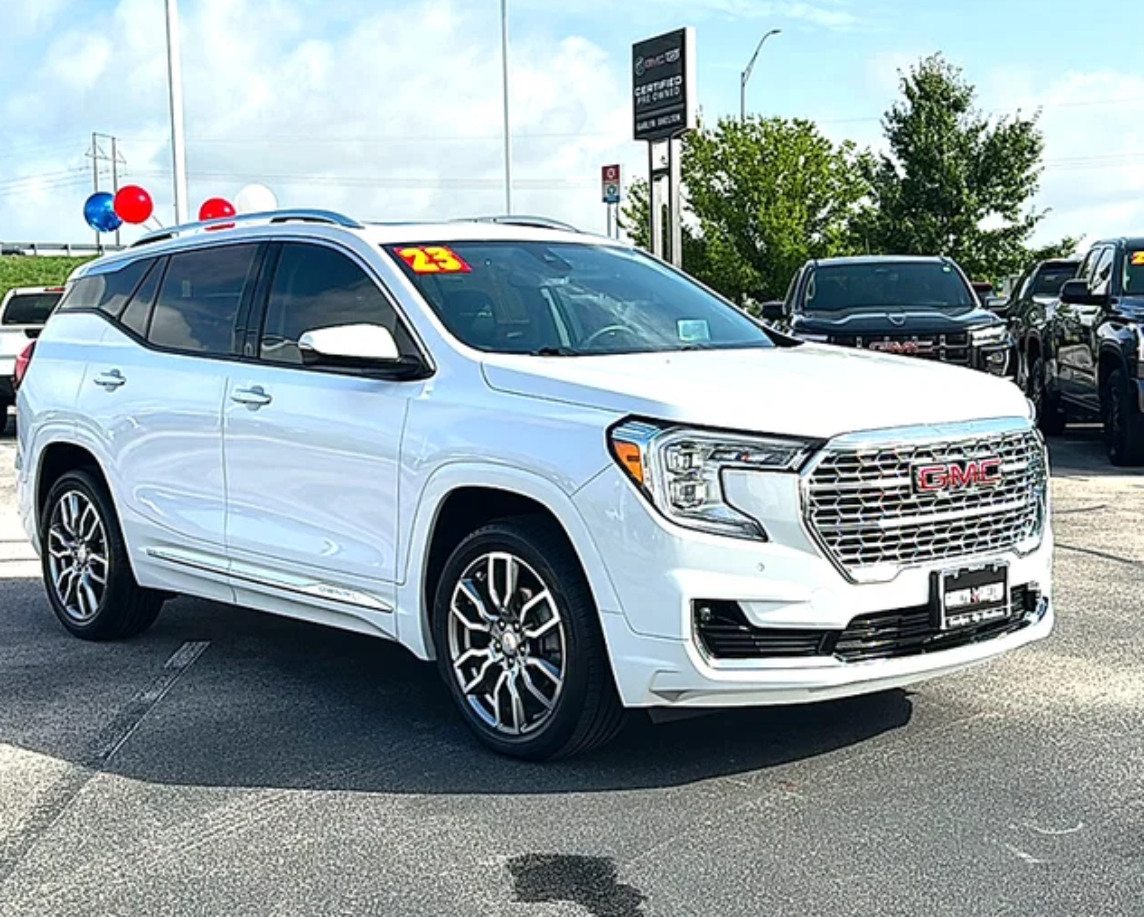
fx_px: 1389
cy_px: 462
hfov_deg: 44.8
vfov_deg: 36.5
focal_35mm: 41
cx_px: 540
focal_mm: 6.86
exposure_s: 1/4587
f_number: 1.78
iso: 80
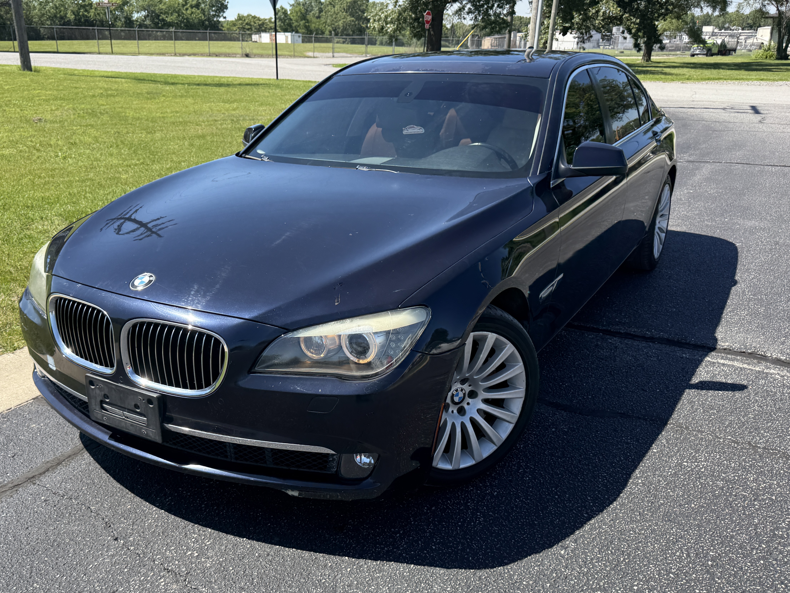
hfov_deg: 58.1
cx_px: 333
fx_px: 708
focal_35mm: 31
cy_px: 341
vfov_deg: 45.3
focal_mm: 6.76
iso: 80
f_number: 1.78
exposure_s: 1/2000
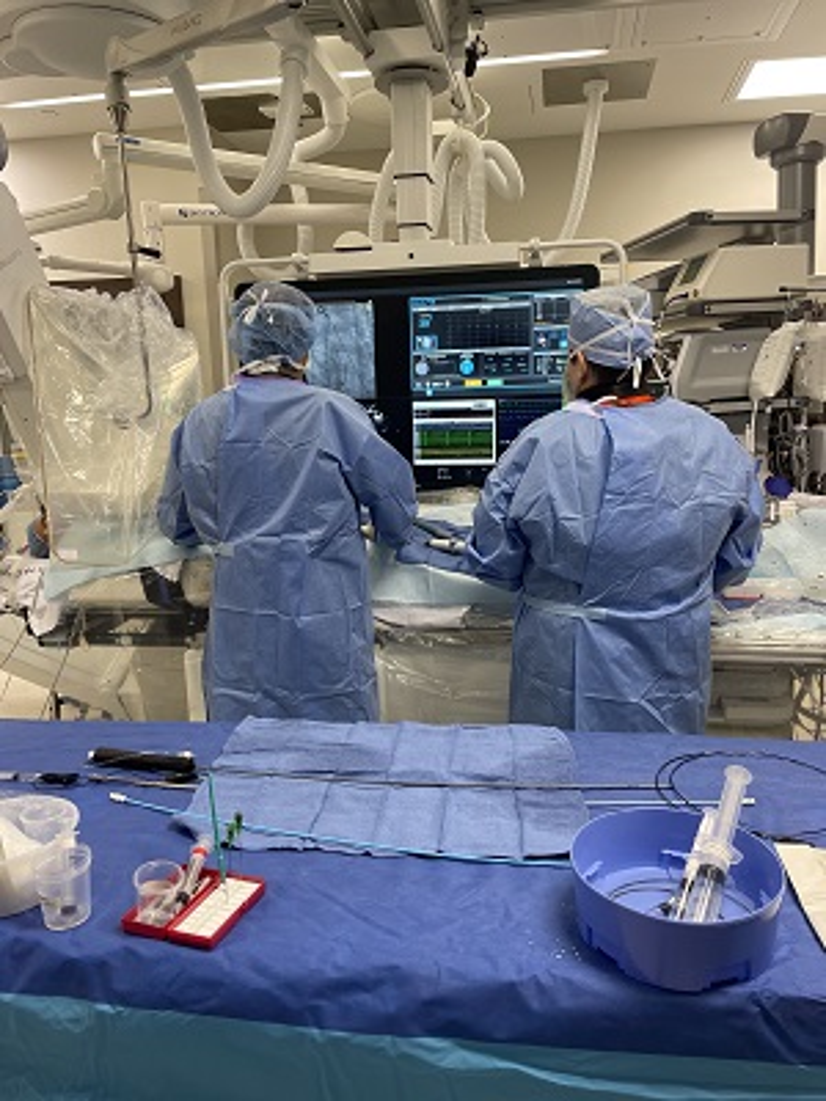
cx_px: 413
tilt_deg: -9.7
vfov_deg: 67.3
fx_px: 827
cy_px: 550
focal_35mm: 26
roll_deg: +2.4
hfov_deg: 53.1
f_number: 1.6
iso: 80
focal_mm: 4.2
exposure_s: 1/75
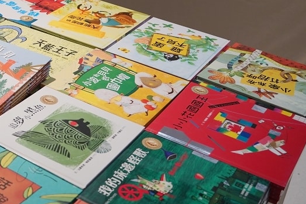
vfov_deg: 21.0
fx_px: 544
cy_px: 44
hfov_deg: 28.9
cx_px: -18
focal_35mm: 64
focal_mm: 28
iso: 500
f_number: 4
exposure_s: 1/160
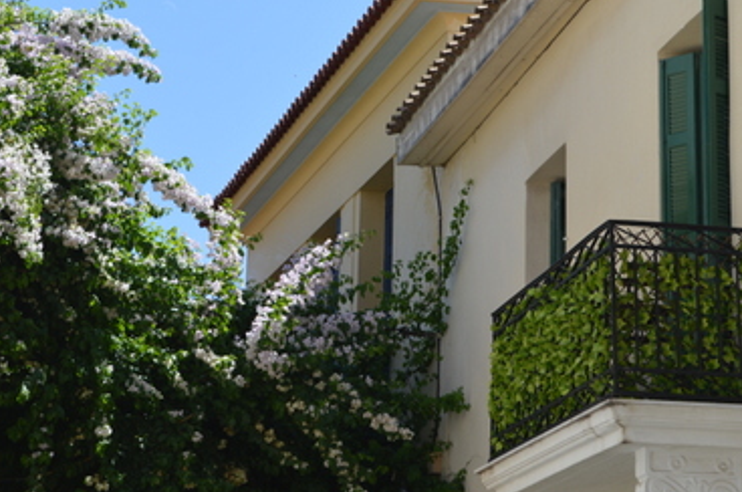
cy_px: 225
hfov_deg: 19.0
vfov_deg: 12.7
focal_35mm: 108
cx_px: 321
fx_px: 2215
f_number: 7.1
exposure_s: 1/200
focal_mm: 55
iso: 100
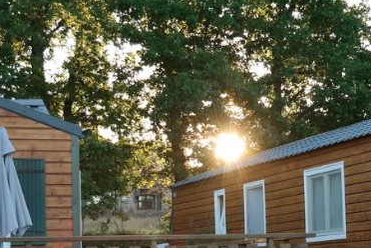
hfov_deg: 18.8
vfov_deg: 12.5
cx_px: 196
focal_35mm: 109
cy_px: 203
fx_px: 1123
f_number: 4
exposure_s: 1/100
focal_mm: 24
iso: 200
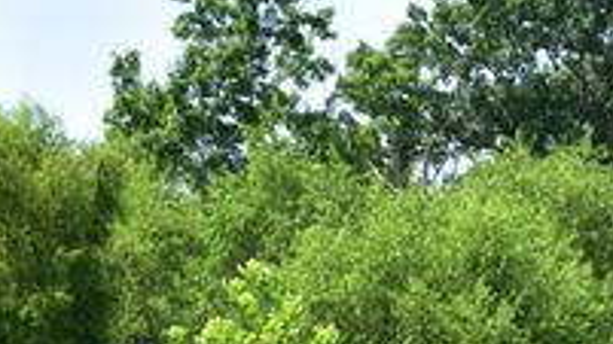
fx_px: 3088
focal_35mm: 190
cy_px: 639
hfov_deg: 11.3
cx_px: 284
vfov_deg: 6.2
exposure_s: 1/320
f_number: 10
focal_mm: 38
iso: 400
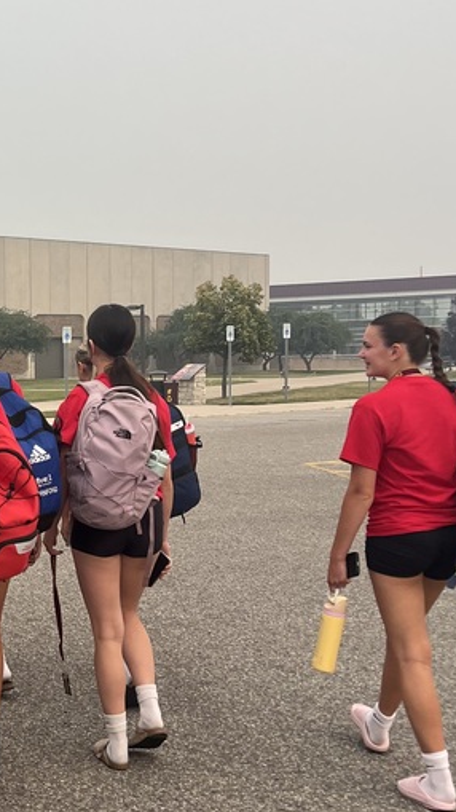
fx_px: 1226
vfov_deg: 36.6
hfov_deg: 19.7
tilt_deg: -6.5
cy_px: 456
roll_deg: +0.3
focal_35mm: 57
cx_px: -110
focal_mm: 5.1
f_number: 1.6
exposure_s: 1/1776
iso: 50
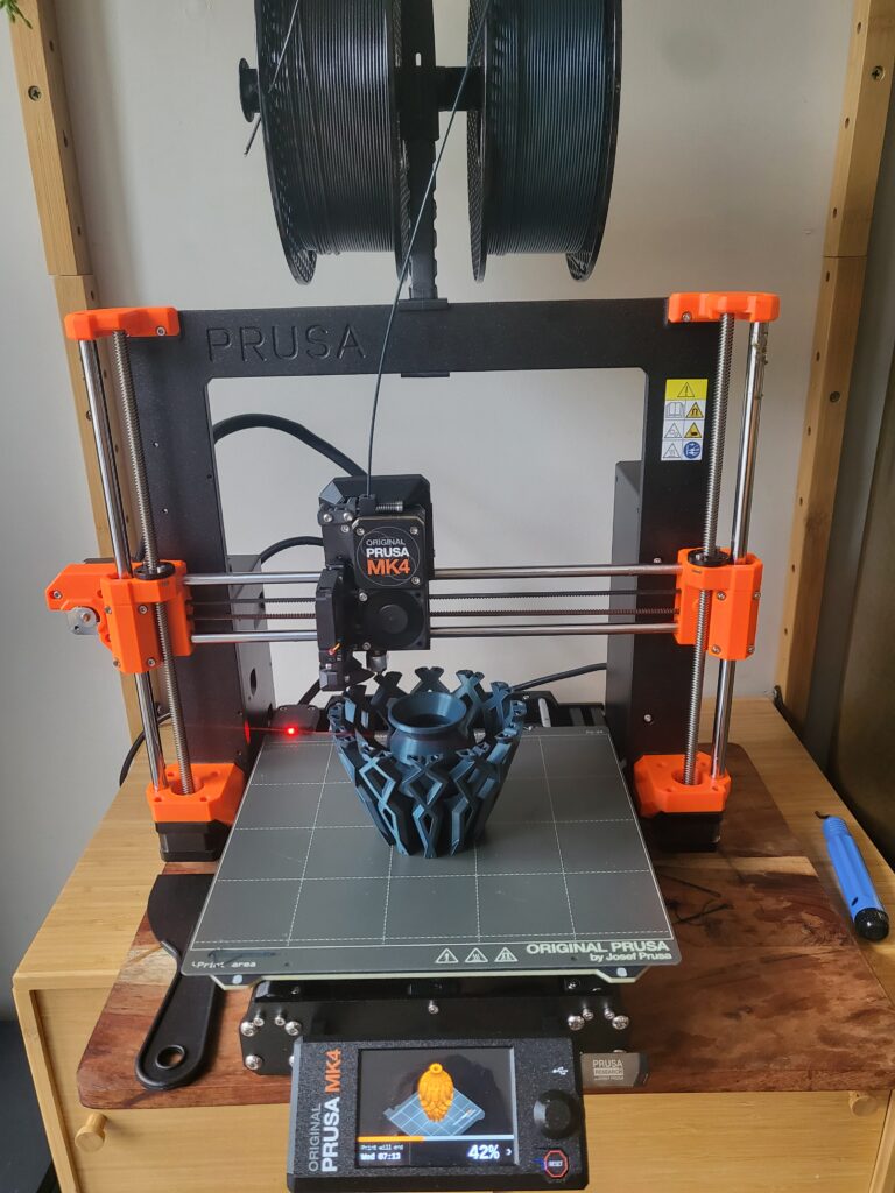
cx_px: 448
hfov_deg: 53.1
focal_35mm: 26
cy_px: 596
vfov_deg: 67.3
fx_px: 896
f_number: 1.8
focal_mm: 4.25
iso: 320
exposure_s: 1/50
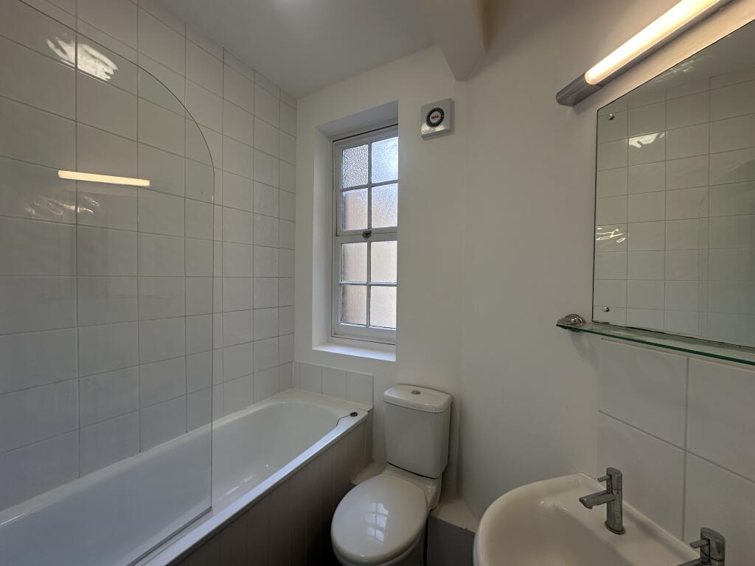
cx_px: 378
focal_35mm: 14
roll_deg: -0.5
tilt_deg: -1.0
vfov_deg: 85.7
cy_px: 283
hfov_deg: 102.1
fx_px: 305
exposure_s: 1/100
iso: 64
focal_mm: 2.22
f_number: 2.2
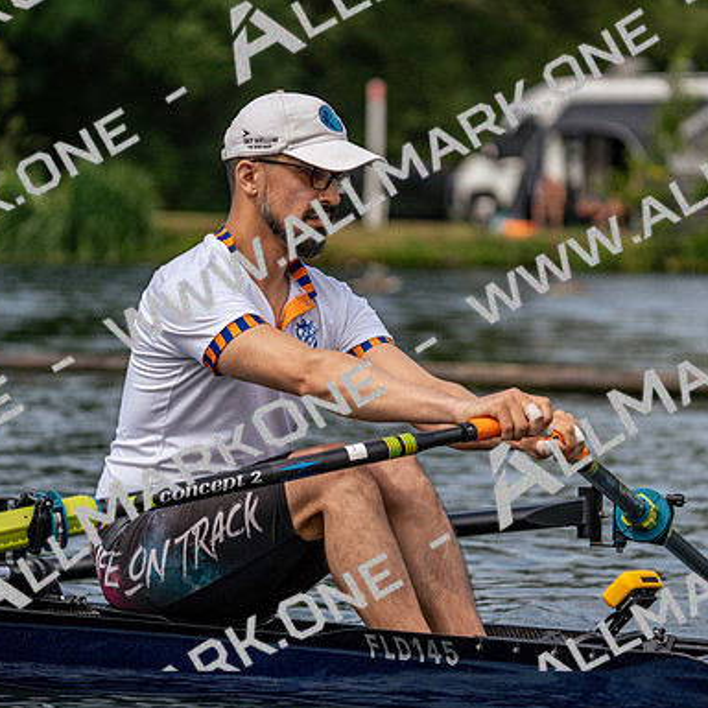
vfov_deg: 6.8
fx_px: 5947
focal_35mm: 257
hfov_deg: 6.8
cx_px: 332
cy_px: 355
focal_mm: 200
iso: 320
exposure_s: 1/1600
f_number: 5.6
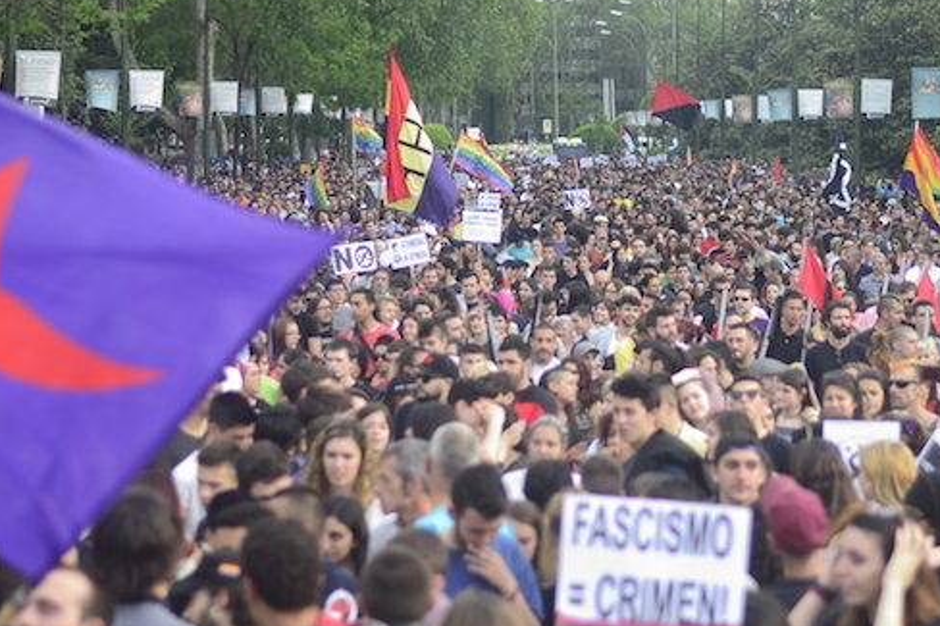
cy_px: 351
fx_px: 2741
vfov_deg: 13.0
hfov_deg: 19.4
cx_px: 609
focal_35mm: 105
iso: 200
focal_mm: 50
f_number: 2.2
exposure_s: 1/640
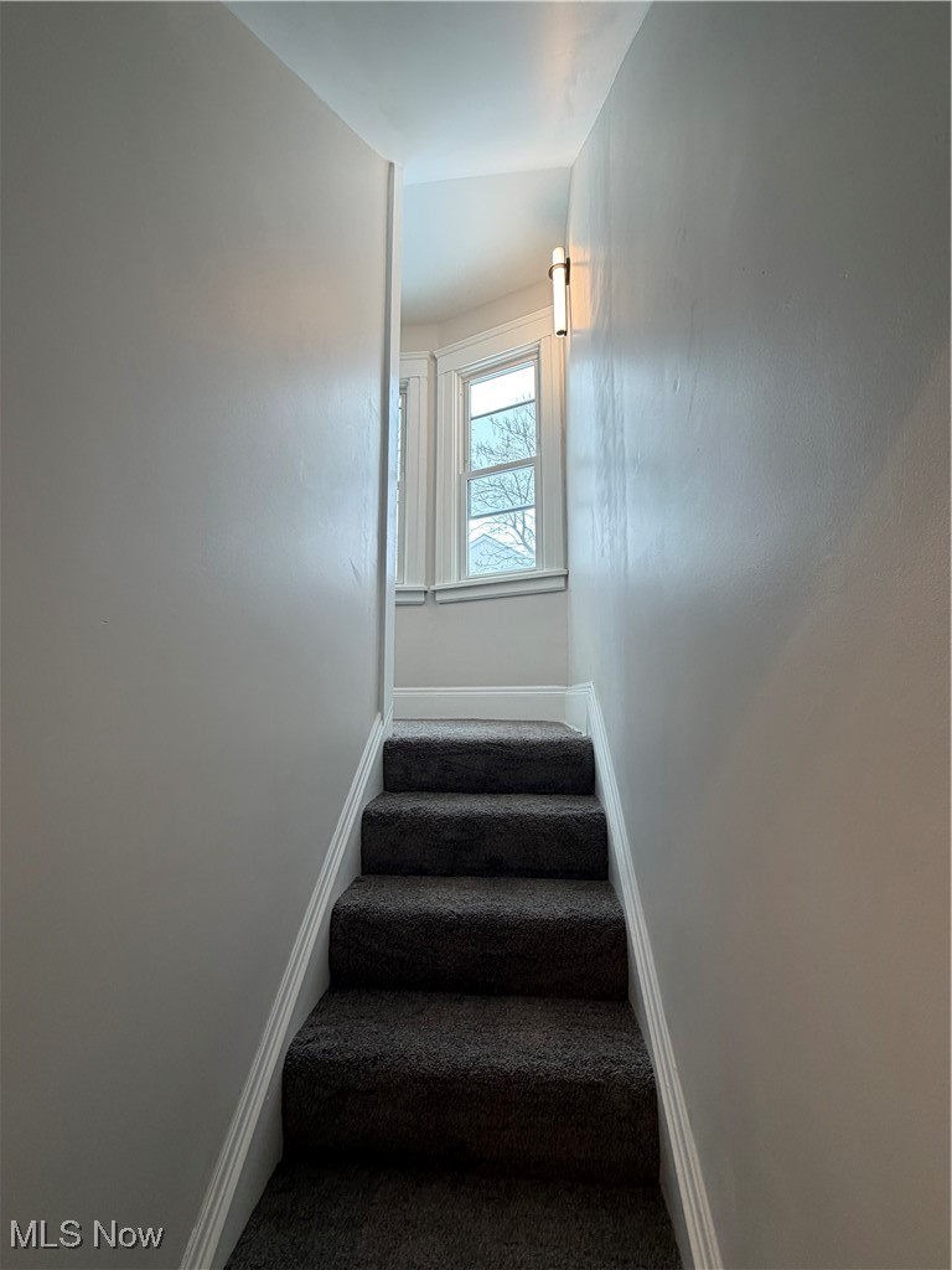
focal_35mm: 14
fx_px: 513
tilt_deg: +7.2
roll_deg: +2.5
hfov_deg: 85.7
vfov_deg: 102.1
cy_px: 635
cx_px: 476
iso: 125
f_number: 2.2
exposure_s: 1/120
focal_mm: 2.22
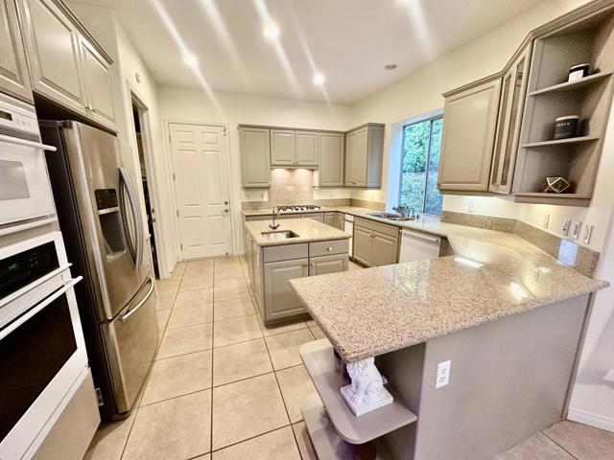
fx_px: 248
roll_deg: +0.0
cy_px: 230
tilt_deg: -10.8
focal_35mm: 14
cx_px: 307
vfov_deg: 85.7
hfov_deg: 102.1
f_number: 2.2
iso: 250
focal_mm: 2.22
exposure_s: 1/60
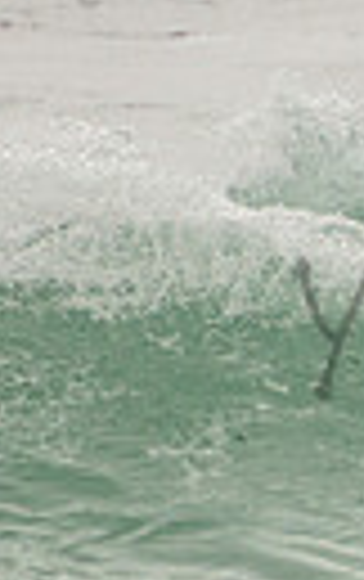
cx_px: 759
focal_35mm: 2751
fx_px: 43519
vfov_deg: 0.8
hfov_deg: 0.5
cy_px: 290
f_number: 5.6
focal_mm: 400
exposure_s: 1/1250
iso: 280
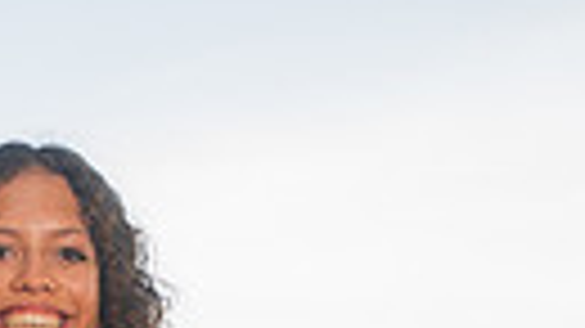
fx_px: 2248
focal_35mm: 145
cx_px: 50
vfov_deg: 7.4
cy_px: 997
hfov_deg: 14.7
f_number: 4.5
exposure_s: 1/400
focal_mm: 40
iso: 250
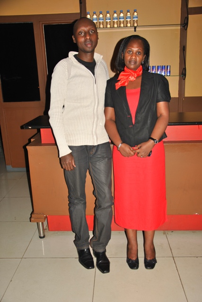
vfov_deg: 57.2
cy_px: 151
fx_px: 277
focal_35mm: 33
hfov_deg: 40.0
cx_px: 101
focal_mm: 22
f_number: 5.6
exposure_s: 1/60
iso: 100
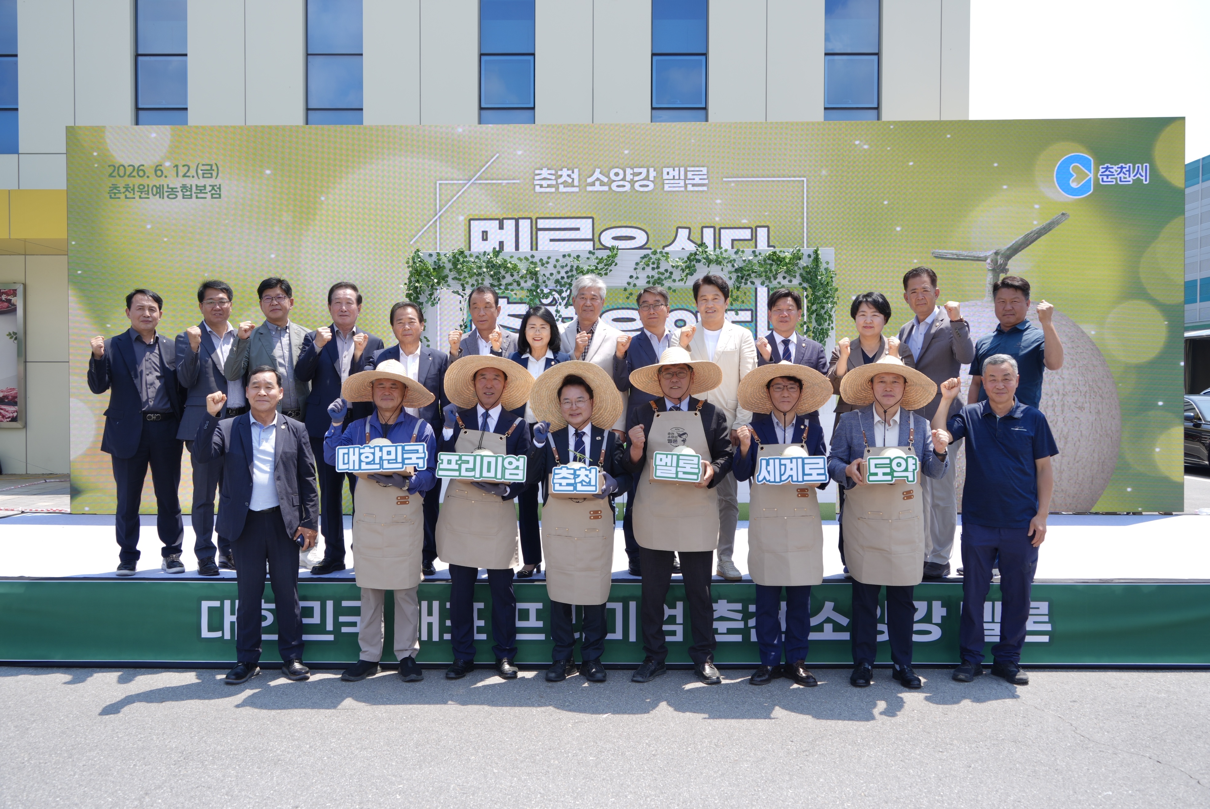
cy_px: 404
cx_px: 605
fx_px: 1043
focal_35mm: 31
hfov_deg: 60.2
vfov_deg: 42.4
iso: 125
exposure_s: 1/250
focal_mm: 31
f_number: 6.3
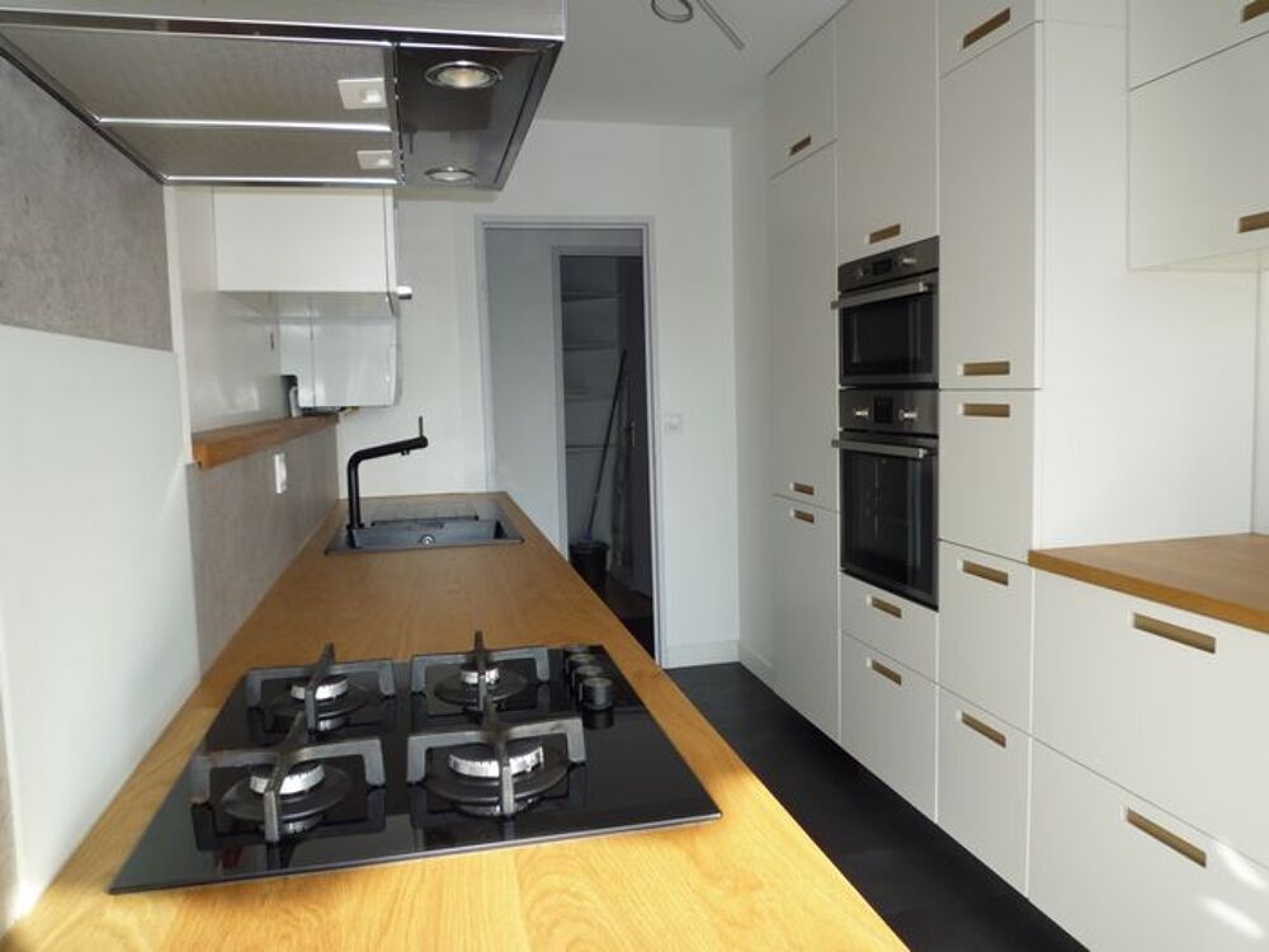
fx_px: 916
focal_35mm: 25
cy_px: 476
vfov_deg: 54.9
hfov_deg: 69.4
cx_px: 634
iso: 100
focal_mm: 4.4
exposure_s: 1/160
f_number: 2.8
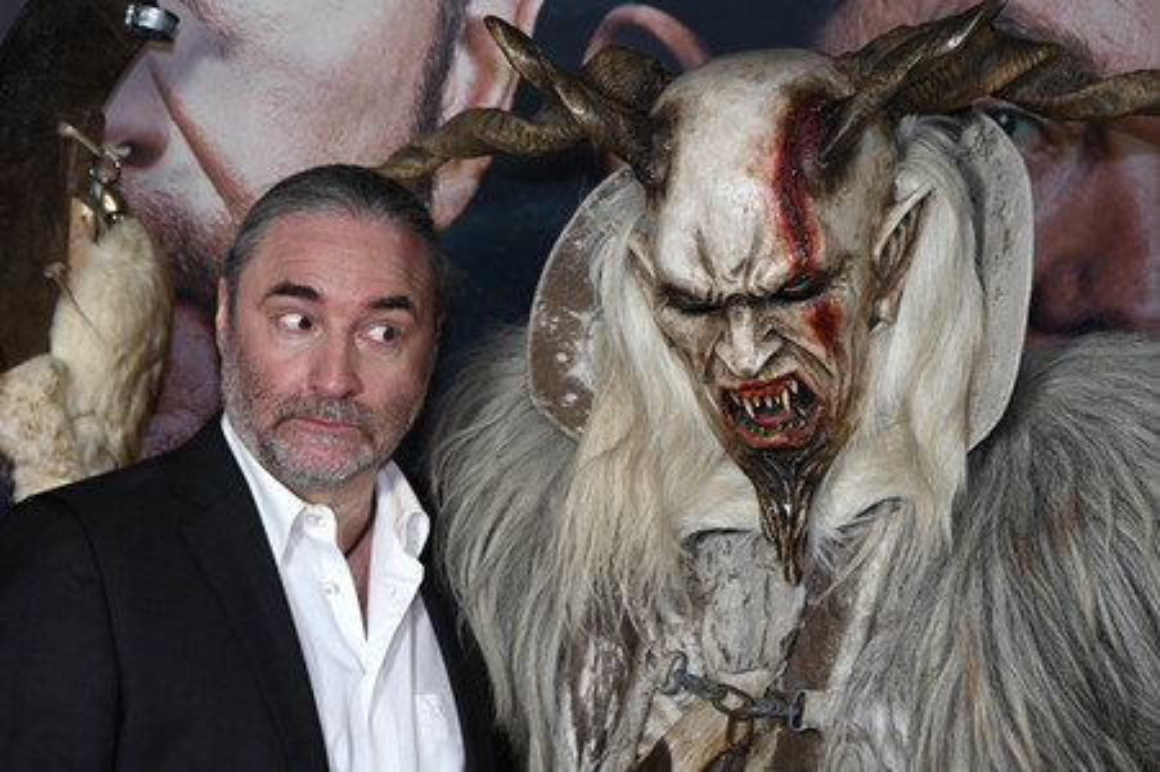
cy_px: 386
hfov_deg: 20.2
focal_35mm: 101
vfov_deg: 13.5
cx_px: 580
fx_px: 3252
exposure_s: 1/100
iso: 1000
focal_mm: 101
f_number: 6.3
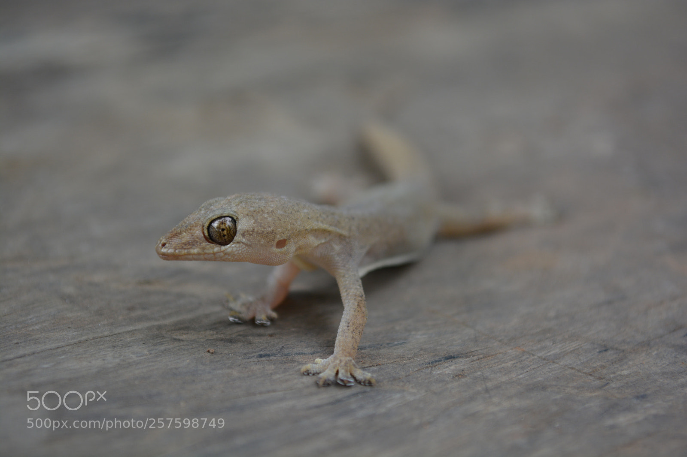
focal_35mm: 82
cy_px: 228
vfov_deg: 16.5
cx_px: 344
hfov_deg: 24.6
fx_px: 1574
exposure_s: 1/125
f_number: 5.6
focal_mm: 55
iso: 200
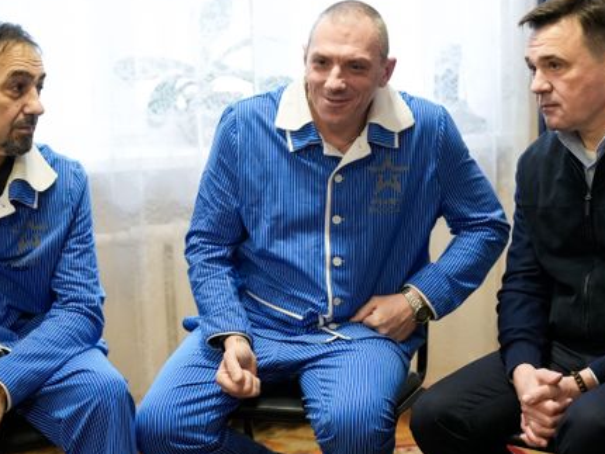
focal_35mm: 89
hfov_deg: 22.0
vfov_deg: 16.6
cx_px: 330
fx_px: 1556
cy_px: 194
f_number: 2.8
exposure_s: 1/200
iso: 2500
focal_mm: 57
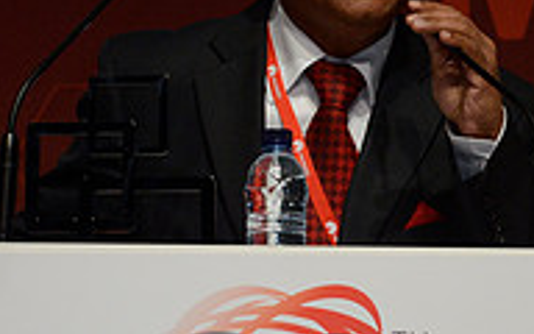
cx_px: 490
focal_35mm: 369
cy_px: 216
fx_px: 5370
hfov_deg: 5.7
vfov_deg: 3.6
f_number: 7.1
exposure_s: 1/250
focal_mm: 120
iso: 2500
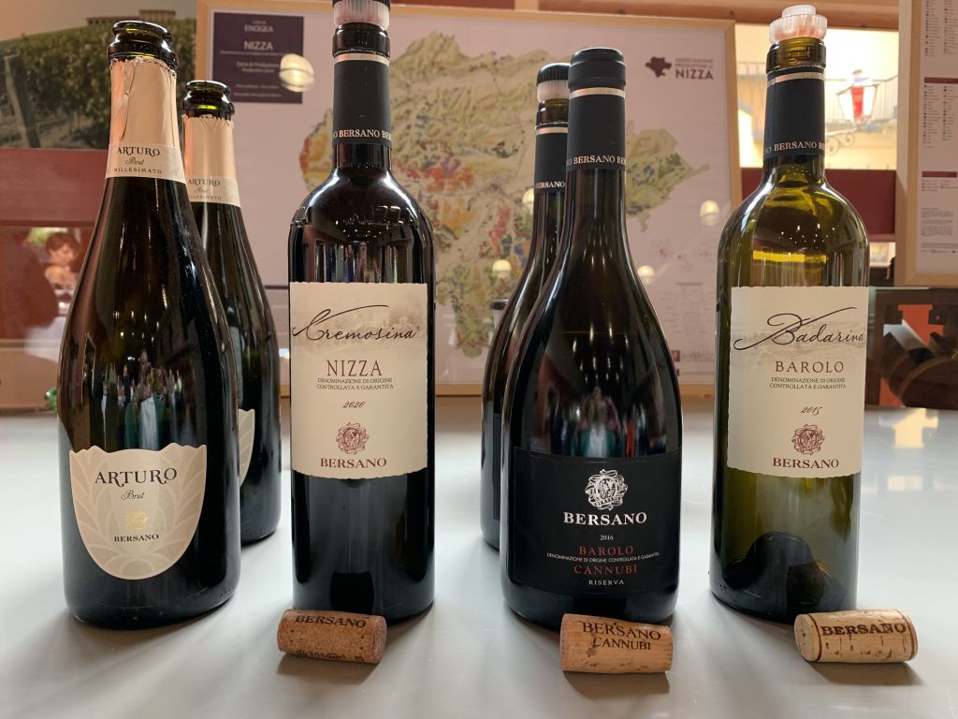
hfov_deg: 67.3
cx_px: 479
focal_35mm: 26
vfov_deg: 53.1
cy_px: 360
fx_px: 720
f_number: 1.8
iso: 100
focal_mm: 4.25
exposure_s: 1/76
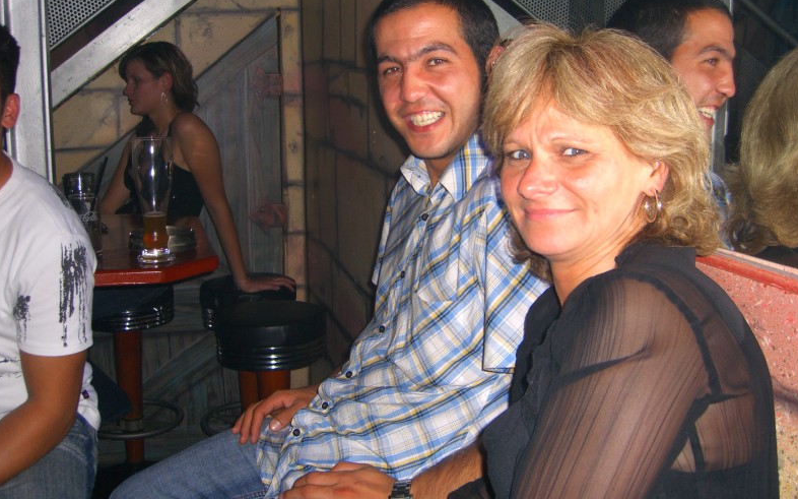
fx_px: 892
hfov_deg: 48.2
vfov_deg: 31.2
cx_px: 403
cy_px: 219
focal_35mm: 41
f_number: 2.8
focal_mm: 7.9
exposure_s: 1/60
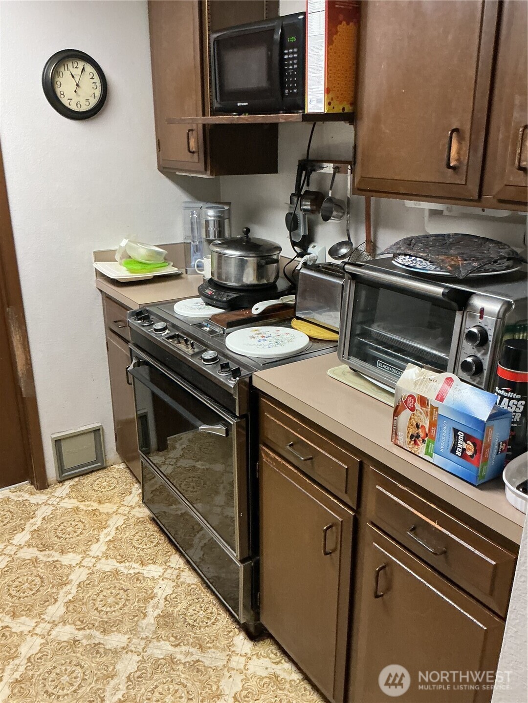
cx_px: 264
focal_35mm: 29
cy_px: 352
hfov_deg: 48.2
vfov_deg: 61.7
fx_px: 590
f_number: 1.8
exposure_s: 1/60
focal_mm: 3
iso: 250
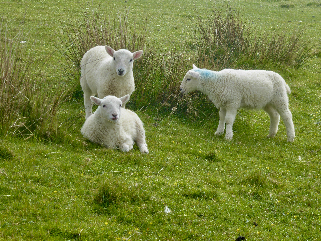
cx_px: 160
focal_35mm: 177
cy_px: 120
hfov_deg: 11.2
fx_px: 1641
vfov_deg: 8.4
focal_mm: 28.7
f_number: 5.5
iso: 80
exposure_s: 1/200
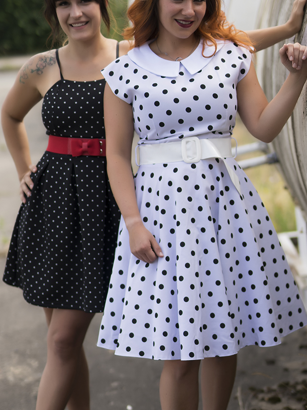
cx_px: 169
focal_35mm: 84
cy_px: 255
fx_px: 993
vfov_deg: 23.2
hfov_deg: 17.6
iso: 100
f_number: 1.4
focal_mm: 50
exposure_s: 1/2000
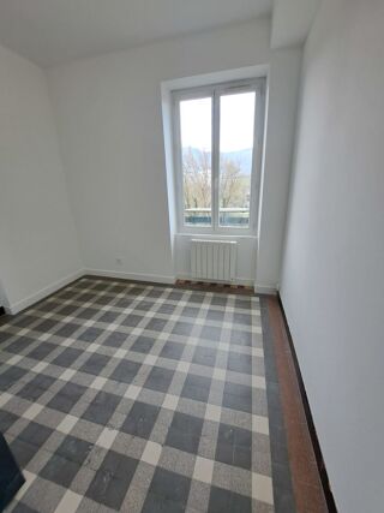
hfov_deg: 89.9
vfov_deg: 106.2
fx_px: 192
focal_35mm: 13
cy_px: 256
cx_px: 192
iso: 50
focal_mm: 1.74
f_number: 2.2
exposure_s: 1/50
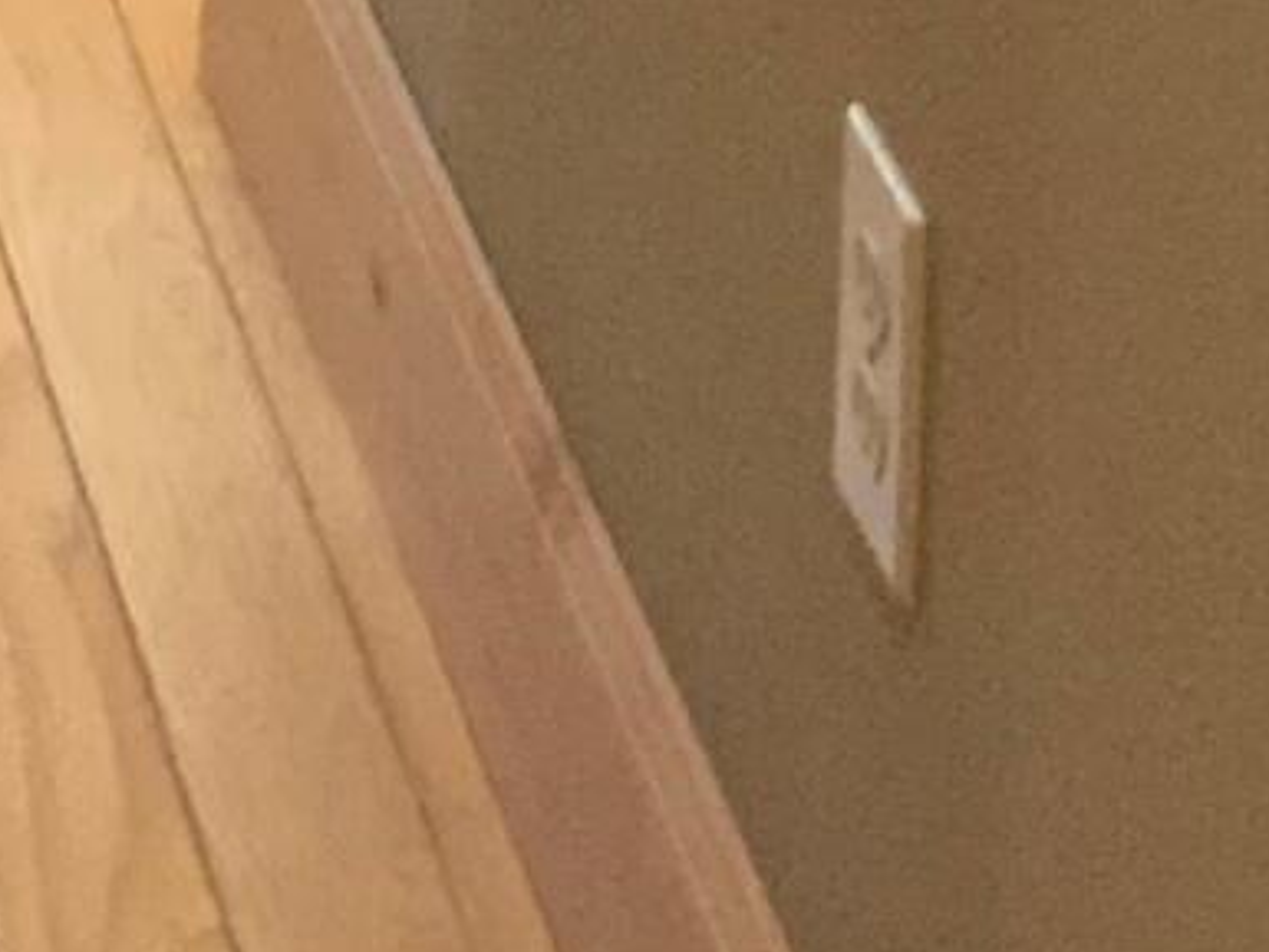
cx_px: -1618
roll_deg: -1.2
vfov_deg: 5.7
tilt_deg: -7.5
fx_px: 8288
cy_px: -2734
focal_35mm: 226
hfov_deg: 8.2
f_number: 1.8
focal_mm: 3
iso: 200
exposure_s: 1/60
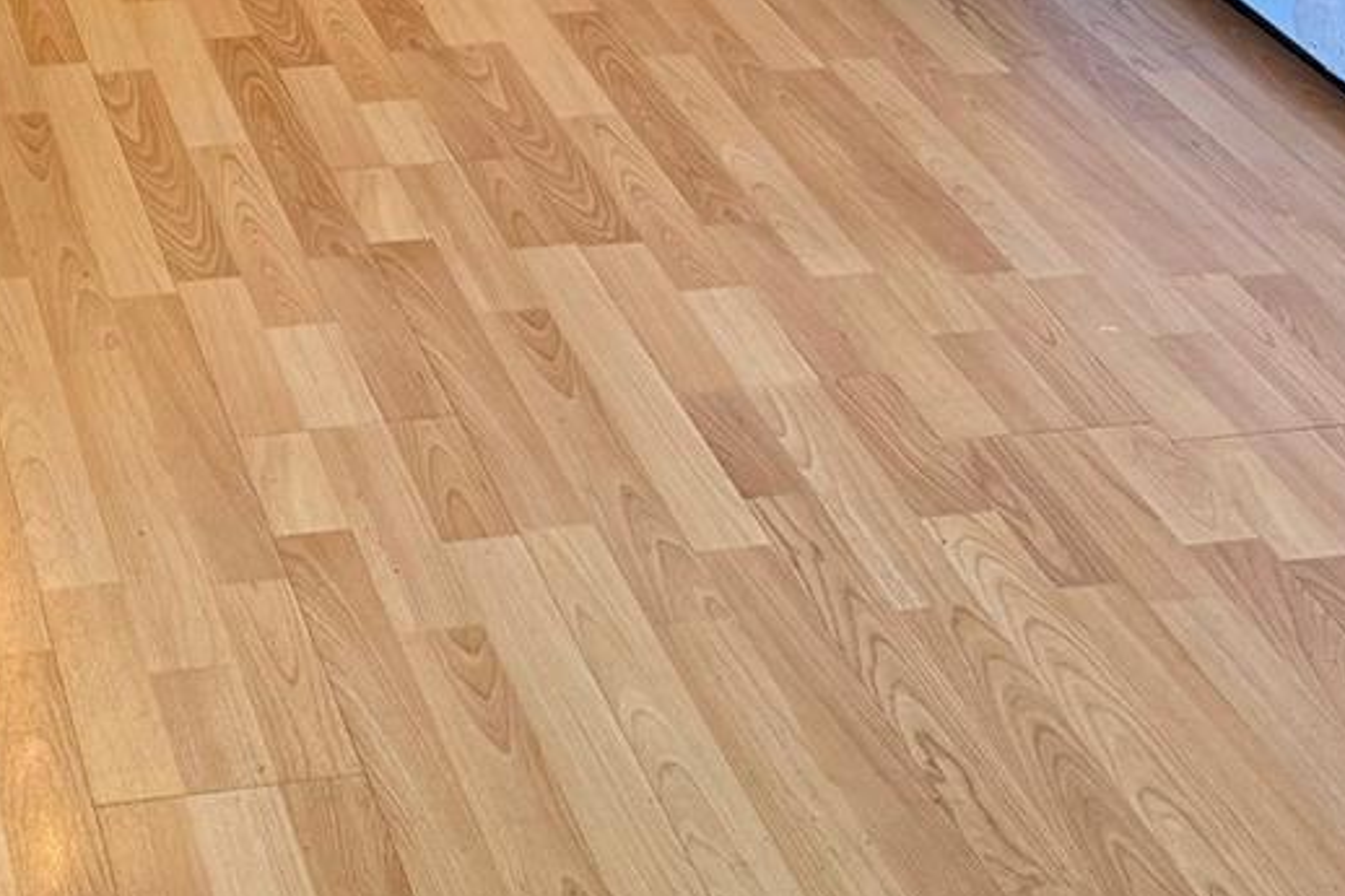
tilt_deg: -13.6
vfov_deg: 16.2
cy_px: -584
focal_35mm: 74
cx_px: 49
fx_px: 2764
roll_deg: -0.3
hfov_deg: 26.1
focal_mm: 6.76
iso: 160
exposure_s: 1/120
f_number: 1.78
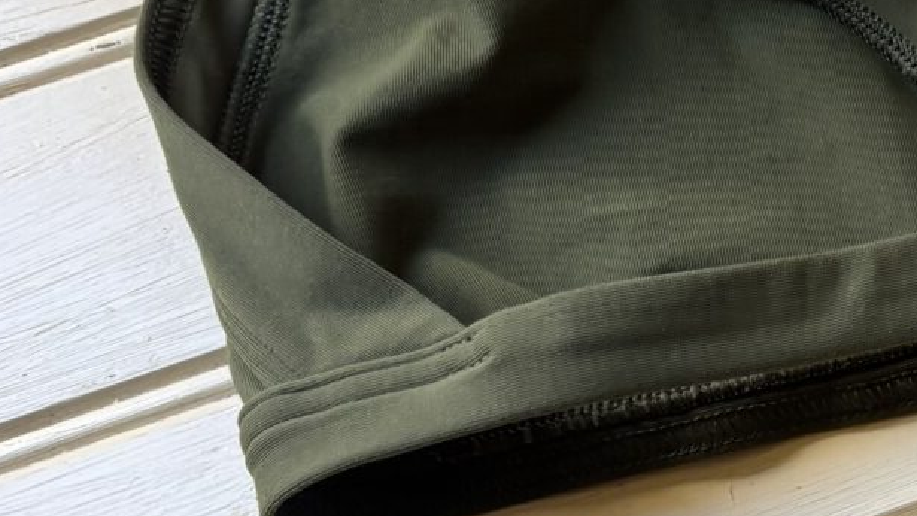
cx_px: 1235
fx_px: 2869
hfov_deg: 17.0
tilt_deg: -69.6
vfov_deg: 10.2
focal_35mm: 118
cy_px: 419
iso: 100
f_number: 1.6
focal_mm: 5.96
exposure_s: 1/121
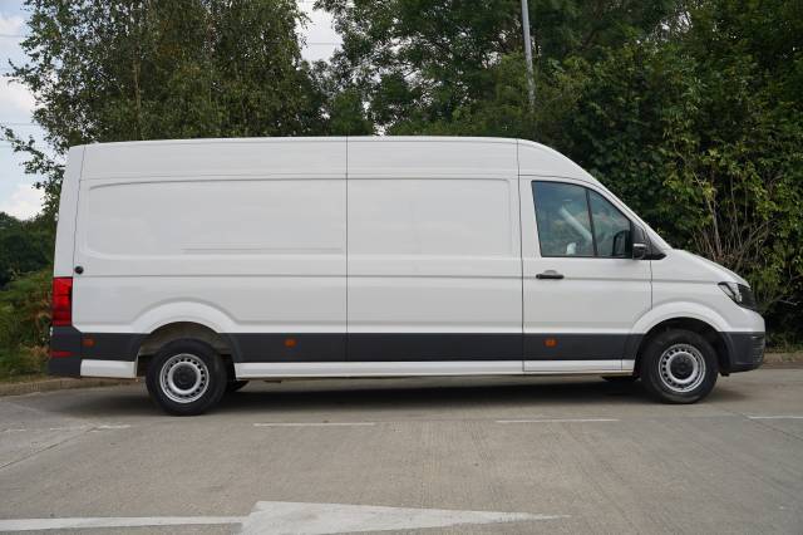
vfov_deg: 37.1
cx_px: 402
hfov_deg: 53.5
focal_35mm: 36
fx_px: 796
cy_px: 268
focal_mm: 35.7
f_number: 4.5
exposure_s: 1/250
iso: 100
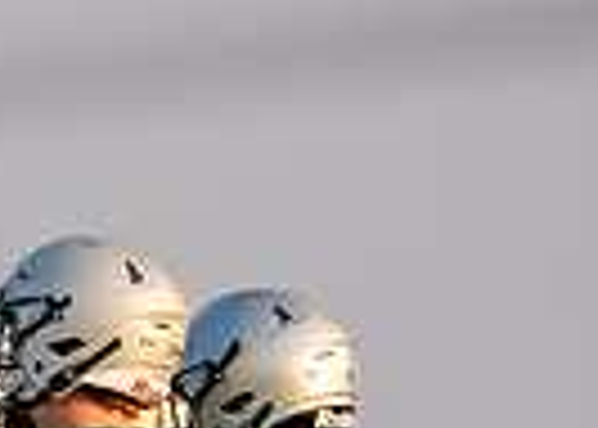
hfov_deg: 1.5
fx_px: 22843
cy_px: 741
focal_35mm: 1345
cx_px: -817
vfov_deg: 1.1
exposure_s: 1/1000
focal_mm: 200
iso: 160
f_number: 2.8
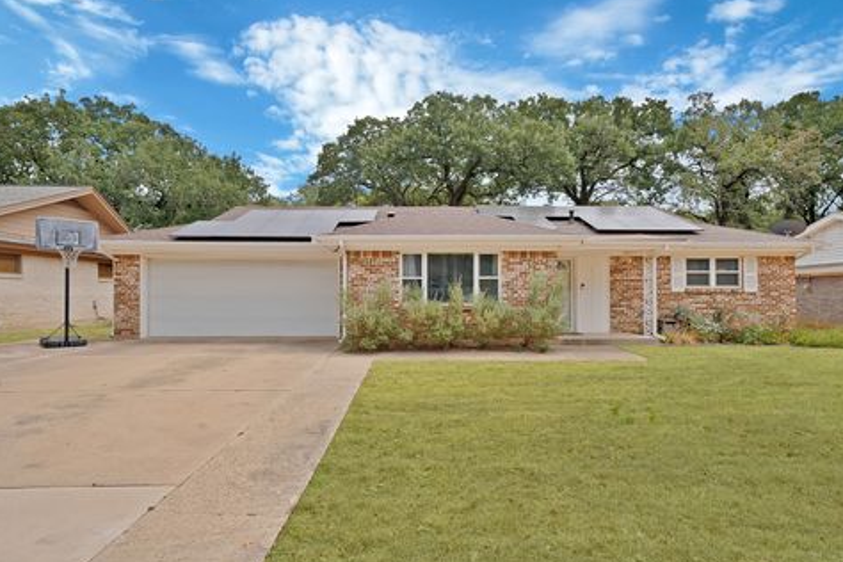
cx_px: 438
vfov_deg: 64.6
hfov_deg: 86.9
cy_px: 285
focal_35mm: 19
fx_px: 445
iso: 640
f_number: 9
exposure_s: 1/160
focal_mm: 18
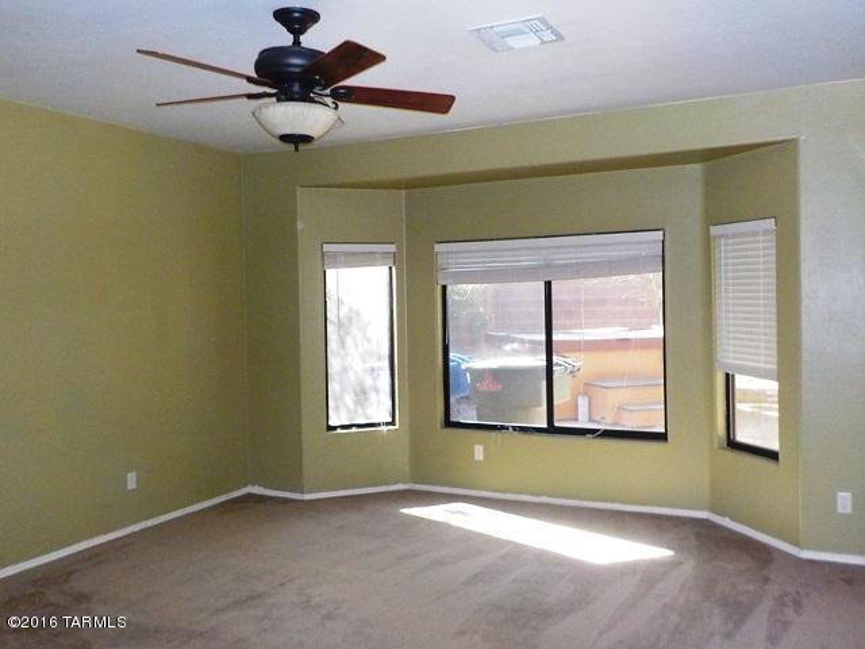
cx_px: 432
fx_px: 750
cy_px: 324
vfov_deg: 46.8
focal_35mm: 30
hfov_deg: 60.0
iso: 450
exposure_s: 1/30
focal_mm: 4.1
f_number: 3.3
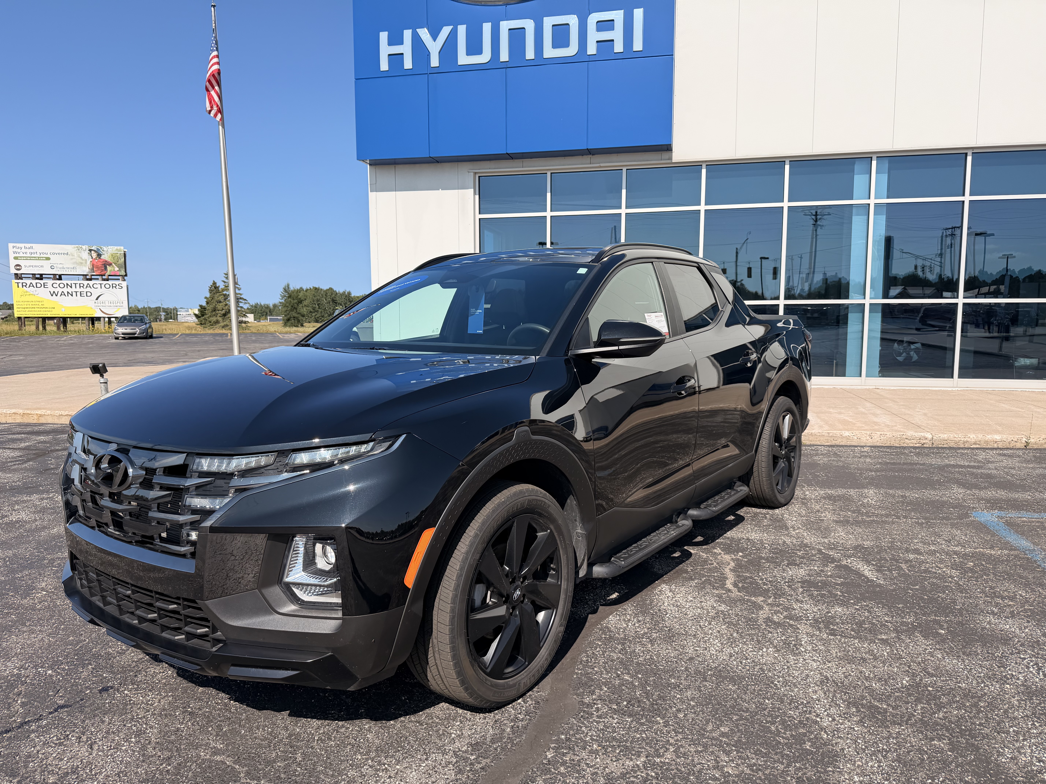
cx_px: 523
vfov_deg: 56.8
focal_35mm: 24
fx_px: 725
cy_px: 392
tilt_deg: -6.0
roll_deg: -0.1
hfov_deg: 71.6
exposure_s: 1/4167
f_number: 1.78
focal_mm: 6.76
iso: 80
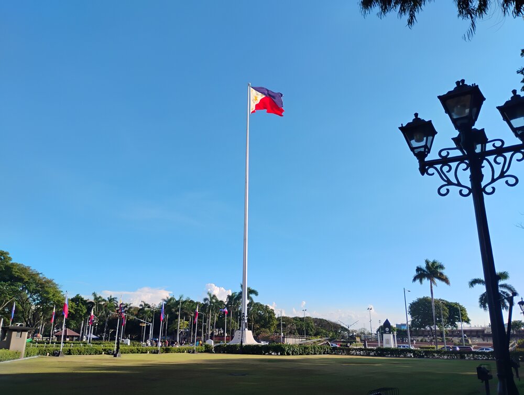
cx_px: 262
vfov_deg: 49.9
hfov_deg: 63.4
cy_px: 198
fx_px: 424
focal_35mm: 28
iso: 100
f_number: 1.8
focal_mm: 4.26
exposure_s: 1/669
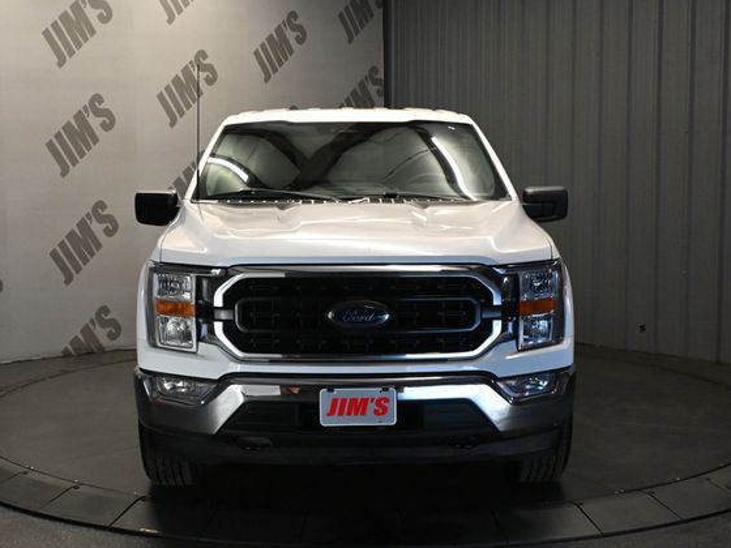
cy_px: 273
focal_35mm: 46
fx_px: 971
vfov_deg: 31.5
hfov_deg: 41.2
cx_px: 354
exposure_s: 1/125
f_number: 4.5
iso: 2500
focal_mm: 28
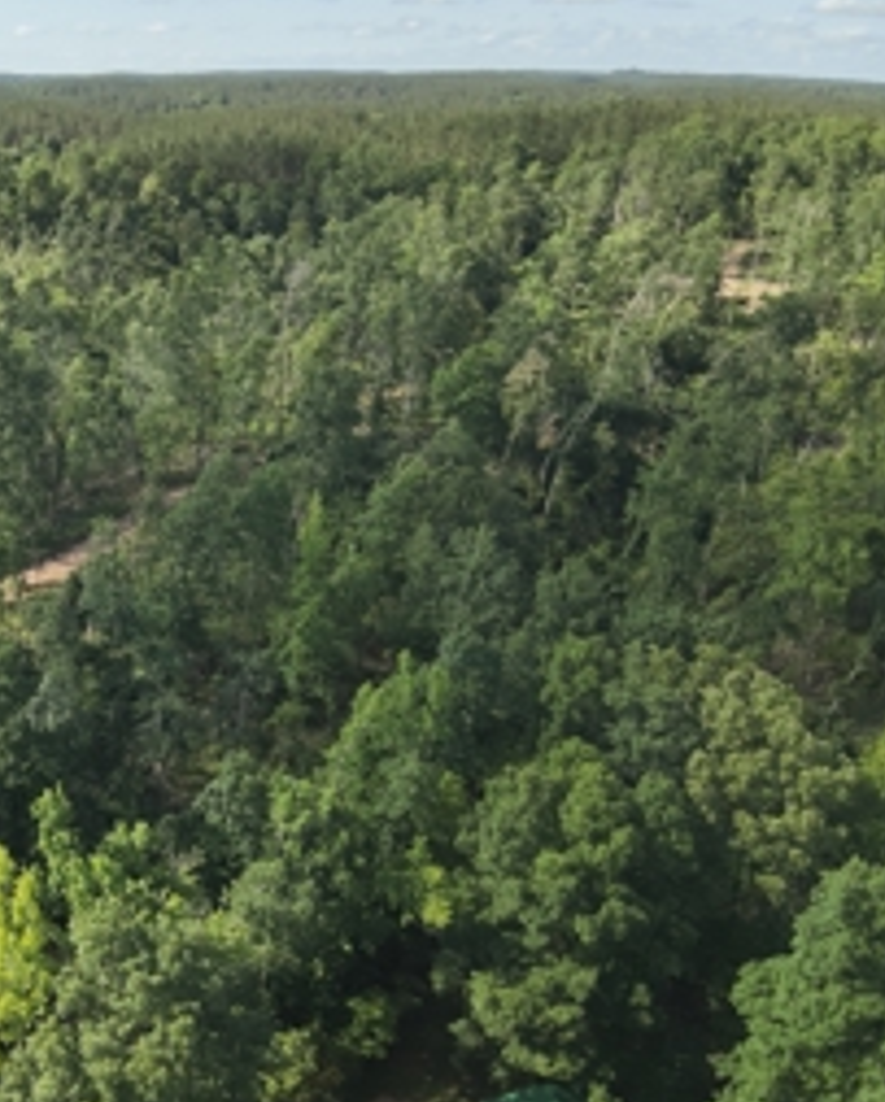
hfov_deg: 37.1
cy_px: 605
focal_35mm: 37
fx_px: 1209
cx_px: 57
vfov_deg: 49.0
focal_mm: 4.4
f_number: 2.8
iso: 100
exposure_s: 1/640
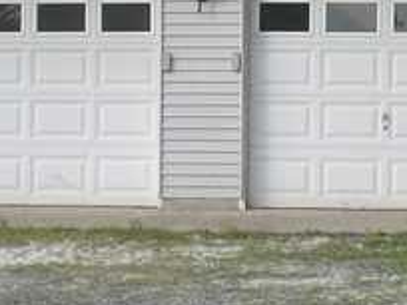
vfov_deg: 9.9
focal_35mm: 149
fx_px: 1752
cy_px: 52
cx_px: 317
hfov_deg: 13.2
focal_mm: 6.3
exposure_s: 1/250
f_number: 4.4
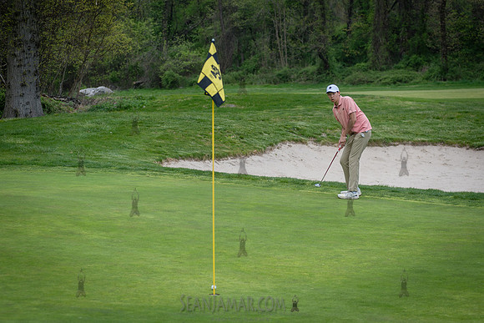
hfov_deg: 21.7
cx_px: 257
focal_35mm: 94
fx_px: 1263
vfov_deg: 14.6
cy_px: 146
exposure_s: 1/640
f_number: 3.5
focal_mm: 80
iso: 100
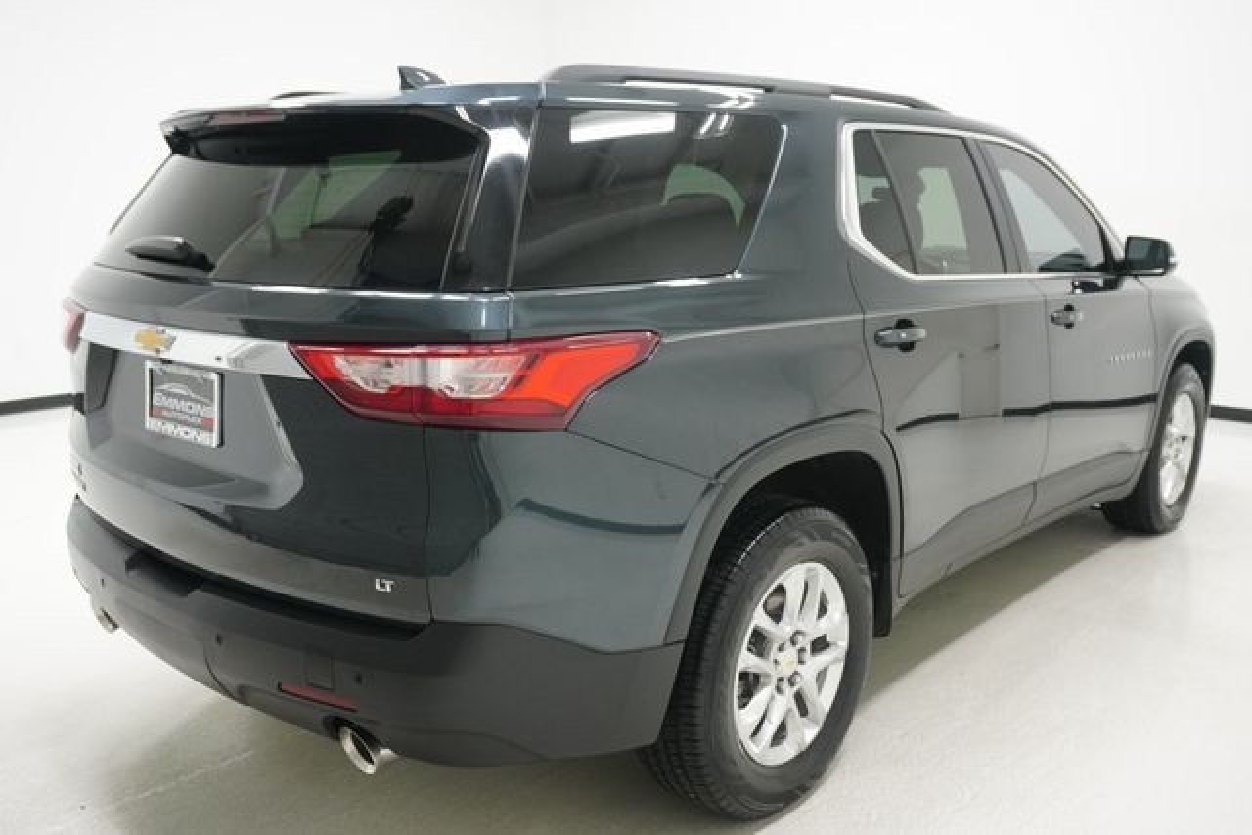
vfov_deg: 42.3
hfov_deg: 60.3
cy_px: 418
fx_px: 1078
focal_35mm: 31
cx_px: 626
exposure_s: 1/200
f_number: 5.6
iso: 1600
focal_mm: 21
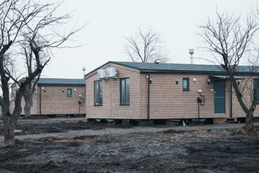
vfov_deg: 17.3
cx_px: 125
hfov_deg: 25.6
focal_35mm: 79
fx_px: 569
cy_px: 95
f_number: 2.8
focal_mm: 70
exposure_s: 1/100
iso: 125
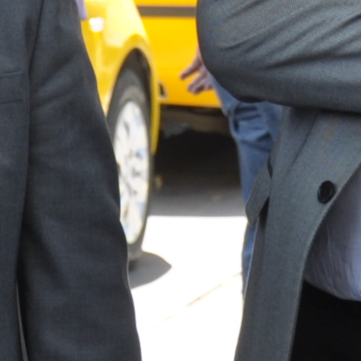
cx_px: -52
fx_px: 4436
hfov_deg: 4.6
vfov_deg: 4.6
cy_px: -234
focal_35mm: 376
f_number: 5
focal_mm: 32
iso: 200
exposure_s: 1/100
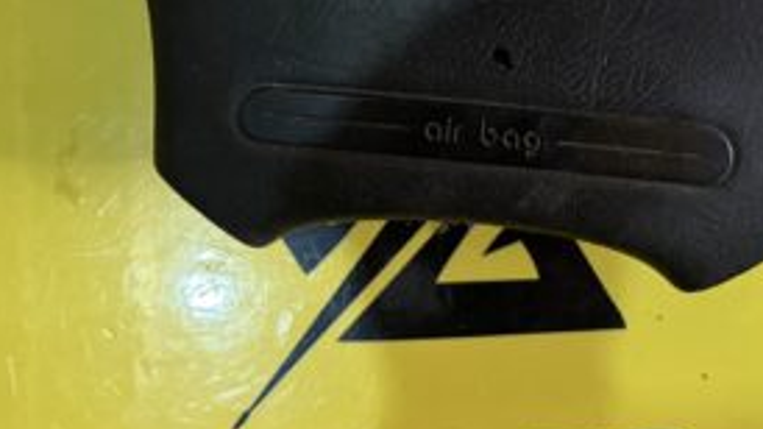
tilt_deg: -83.3
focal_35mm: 62
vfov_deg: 18.6
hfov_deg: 33.7
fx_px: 1254
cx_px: 462
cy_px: -47
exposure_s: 1/33
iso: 400
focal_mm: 5.96
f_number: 1.6
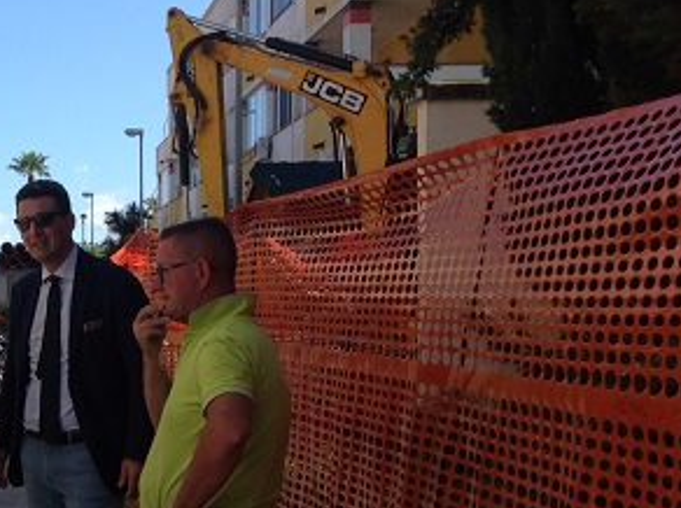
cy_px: 330
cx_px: -16
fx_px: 1532
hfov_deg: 23.9
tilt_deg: +2.5
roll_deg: -0.5
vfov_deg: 18.8
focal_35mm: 78
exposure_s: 1/1439
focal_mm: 4.28
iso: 50
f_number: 2.4
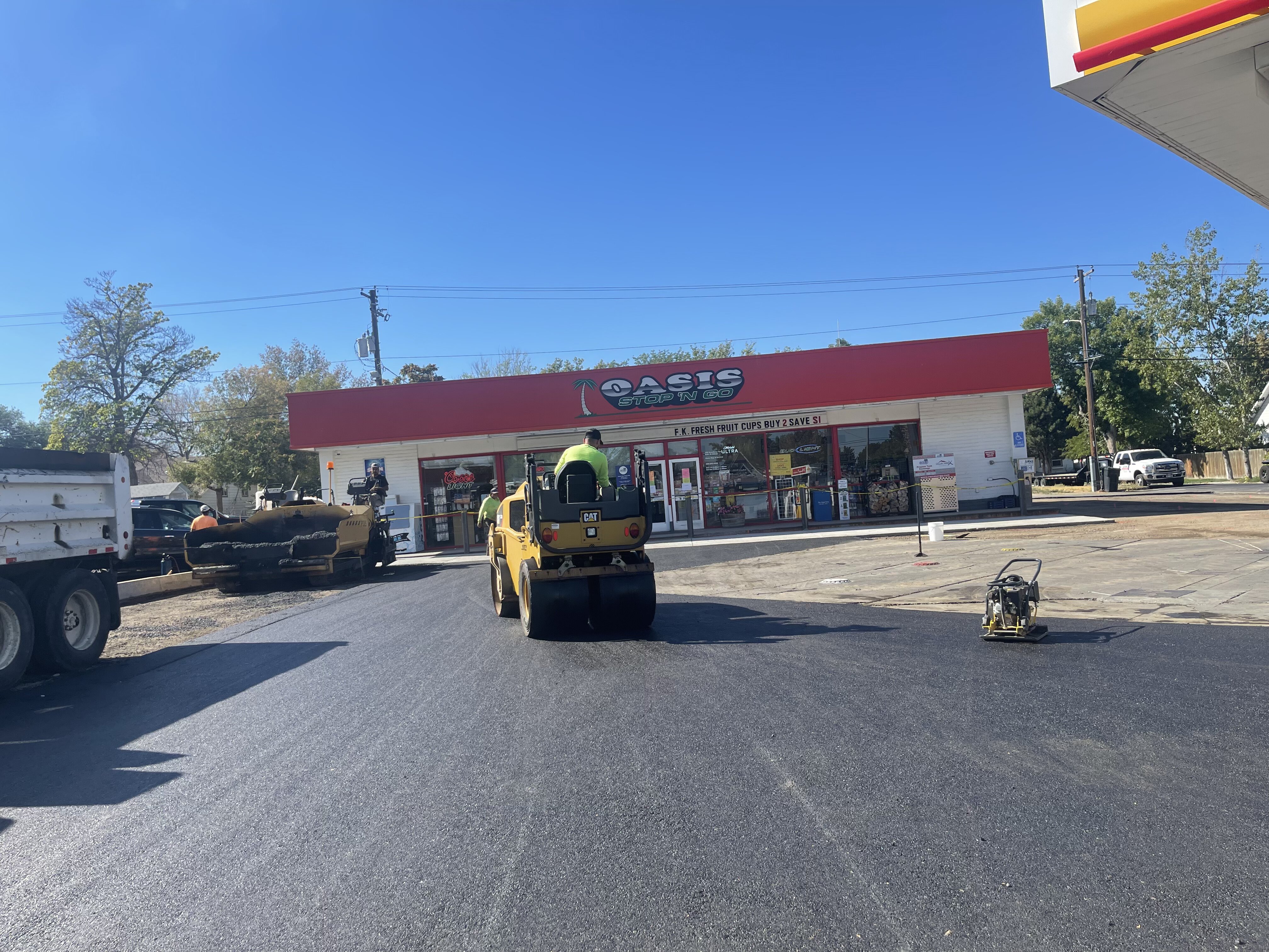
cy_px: 476
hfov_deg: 67.3
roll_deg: +4.0
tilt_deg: +1.4
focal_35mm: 26
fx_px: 953
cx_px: 634
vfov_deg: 53.1
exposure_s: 1/2717
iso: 32
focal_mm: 5.1
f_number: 1.6
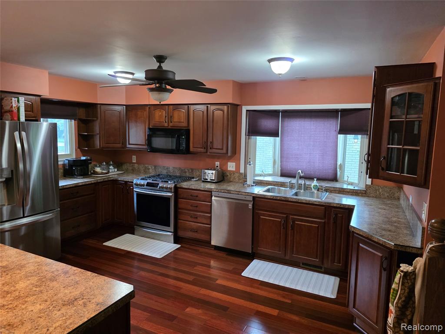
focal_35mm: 23
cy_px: 167
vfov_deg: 58.9
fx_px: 296
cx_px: 222
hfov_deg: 73.9
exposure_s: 1/120
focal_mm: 6.3
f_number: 1.7
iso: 1250
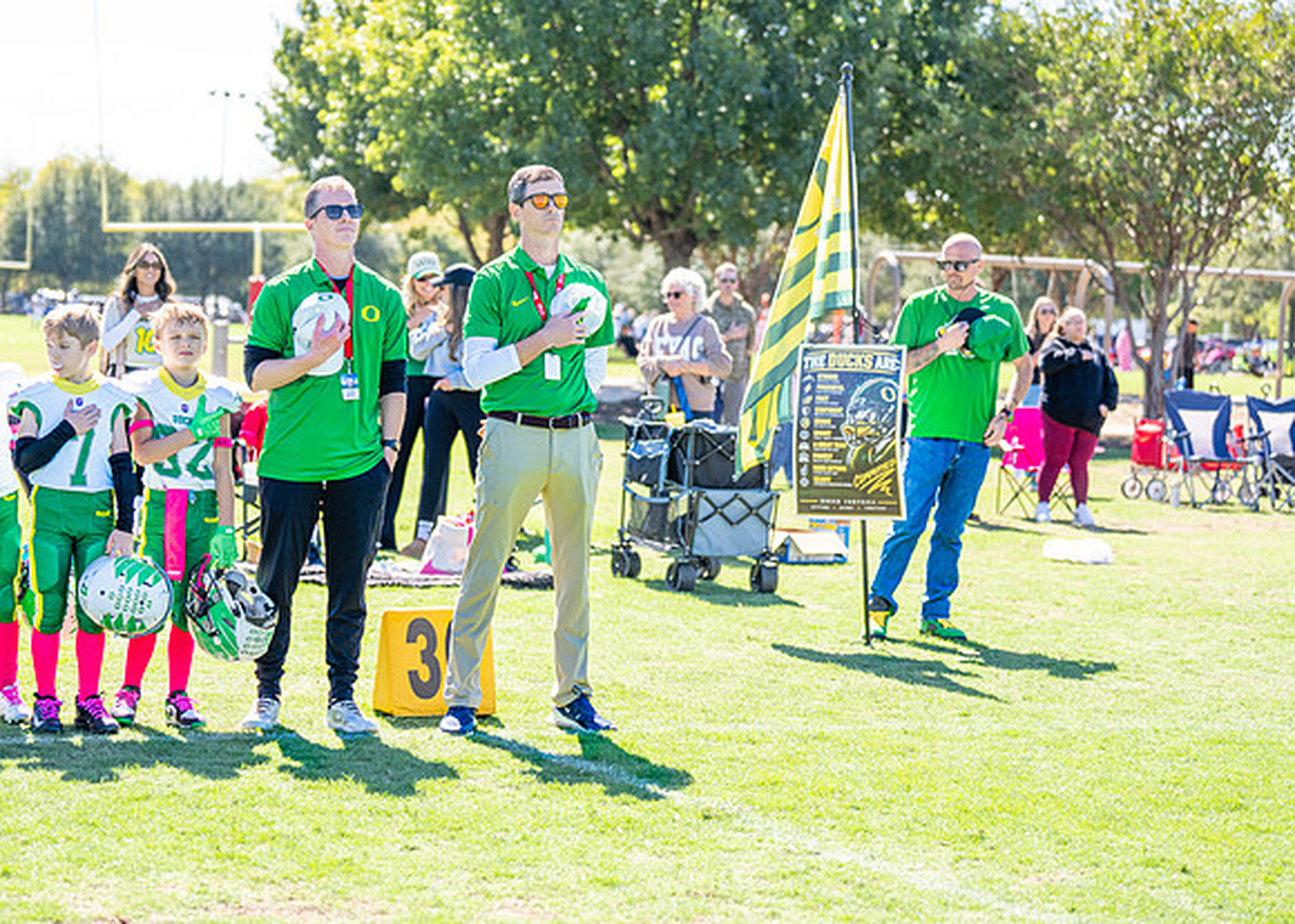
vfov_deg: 16.0
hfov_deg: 22.2
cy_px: 431
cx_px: 486
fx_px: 3289
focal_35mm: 89
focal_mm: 70
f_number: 2.8
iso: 160
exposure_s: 1/1250
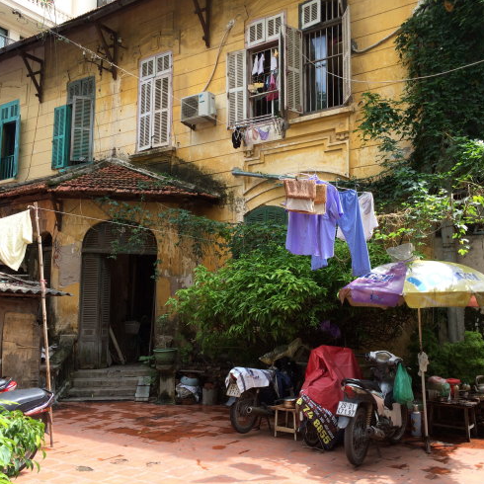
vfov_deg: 46.0
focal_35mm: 36
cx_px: 256
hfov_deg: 46.0
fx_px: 569
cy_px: 244
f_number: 2.2
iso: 32
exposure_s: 1/500
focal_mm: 4.12
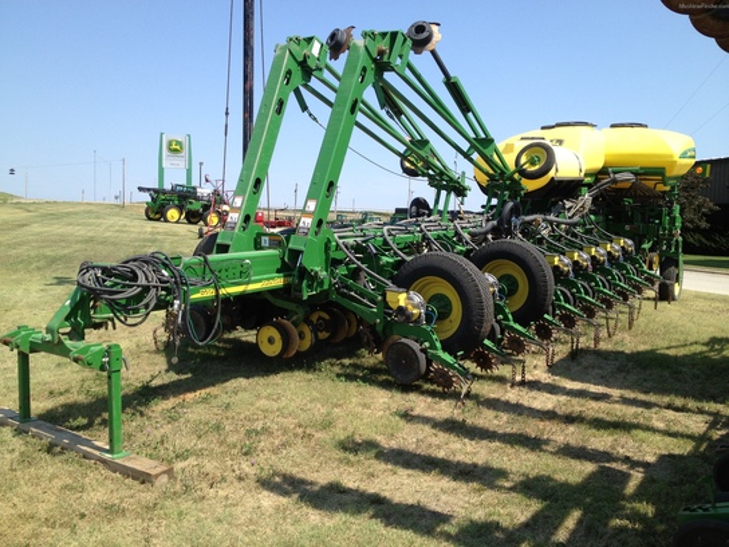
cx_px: 364
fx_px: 737
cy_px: 274
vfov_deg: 40.7
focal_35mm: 35
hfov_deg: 52.6
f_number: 2.4
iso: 64
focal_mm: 4.28
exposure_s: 1/1227
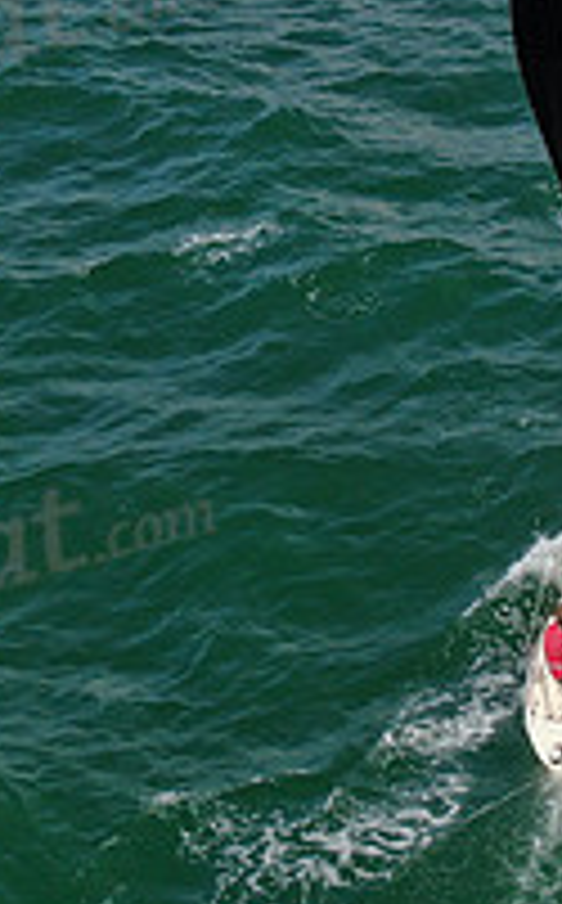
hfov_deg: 8.9
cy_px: 254
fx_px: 3615
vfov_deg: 14.2
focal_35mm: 147
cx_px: 481
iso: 100
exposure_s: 1/1000
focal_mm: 8.6
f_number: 3.8
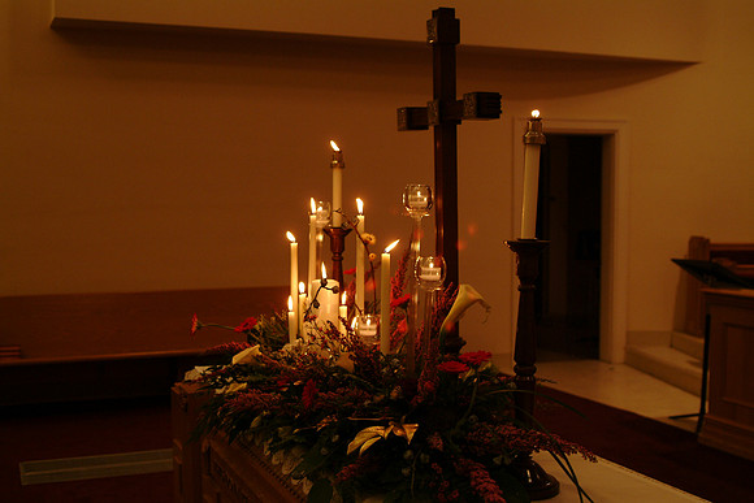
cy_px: 252
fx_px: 880
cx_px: 377
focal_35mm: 42
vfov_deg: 31.9
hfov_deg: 46.4
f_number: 3.3
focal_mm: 28
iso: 400
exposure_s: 1/45
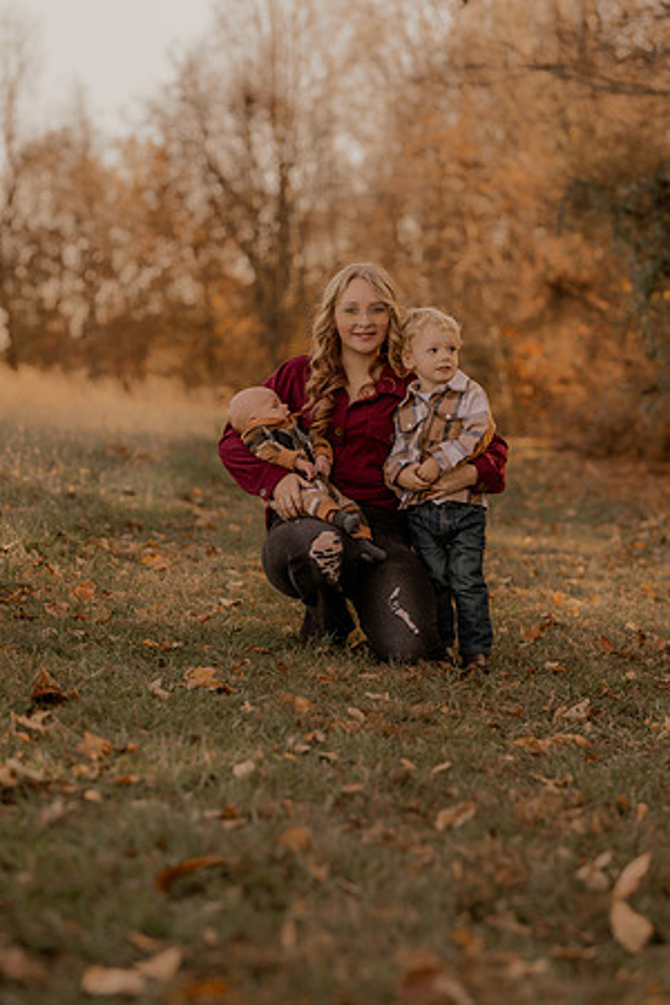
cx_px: 335
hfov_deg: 16.1
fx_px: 2373
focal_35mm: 85
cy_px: 502
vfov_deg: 23.9
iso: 200
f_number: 2.8
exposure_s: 1/320
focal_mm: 85
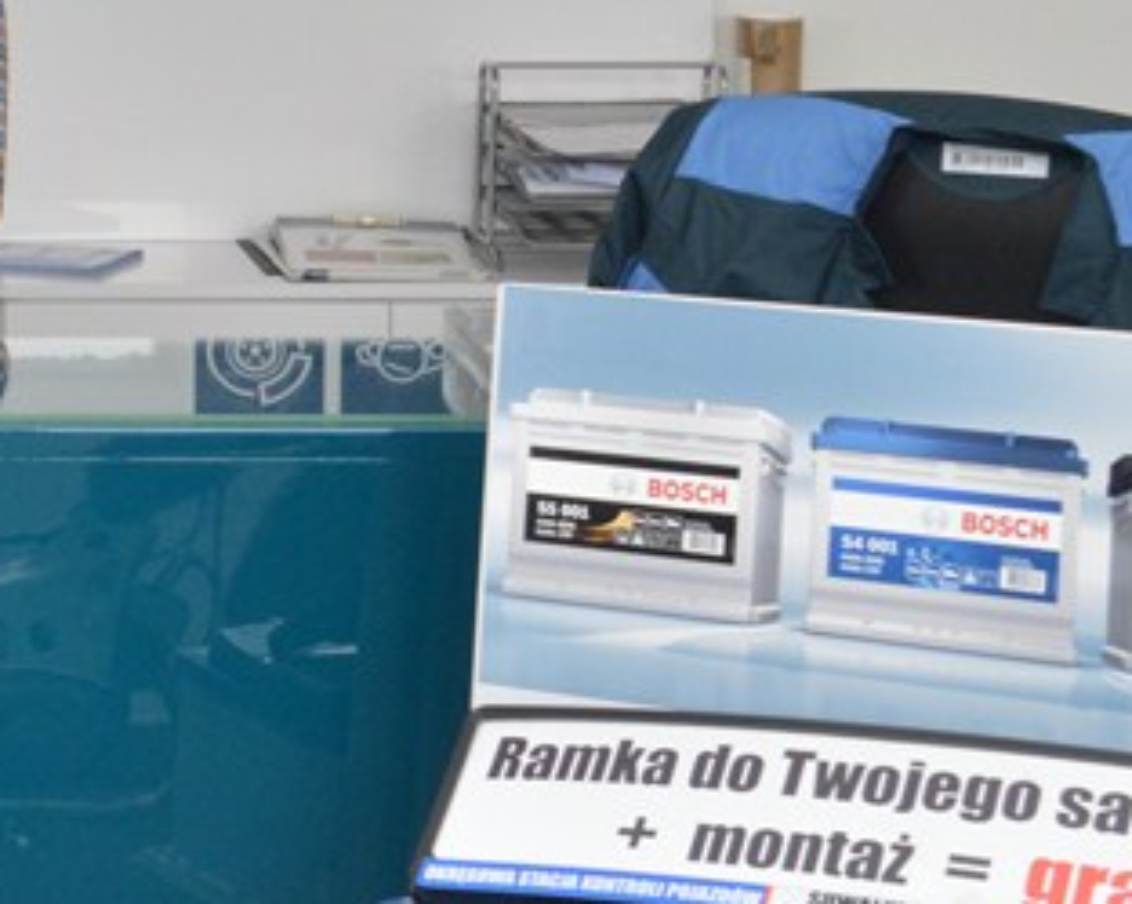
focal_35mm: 143
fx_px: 4786
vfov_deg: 10.6
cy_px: -160
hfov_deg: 13.0
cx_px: -348
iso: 1000
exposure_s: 1/60
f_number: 11
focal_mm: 32
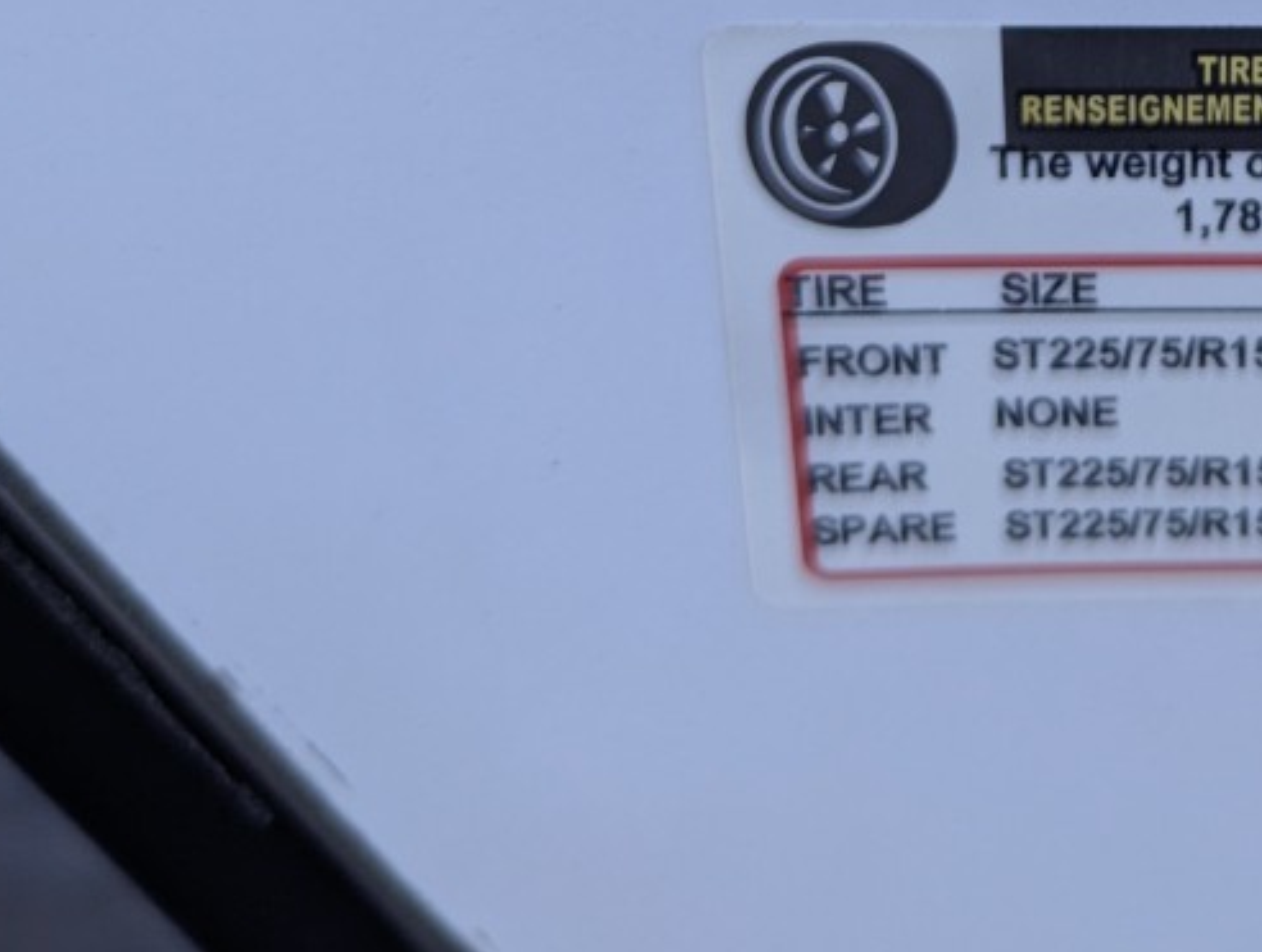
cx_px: 1263
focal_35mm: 68
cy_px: -282
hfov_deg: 26.9
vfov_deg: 19.9
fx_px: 2484
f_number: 1.85
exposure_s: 1/290
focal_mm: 6.81
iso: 59
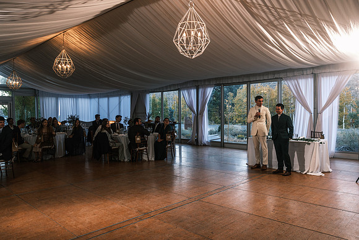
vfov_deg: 48.0
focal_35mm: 27
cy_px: 120
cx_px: 180
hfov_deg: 67.4
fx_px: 269
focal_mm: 18
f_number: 3.2
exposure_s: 1/250
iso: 640
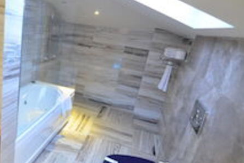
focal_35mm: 27
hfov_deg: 63.1
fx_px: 182
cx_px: 56
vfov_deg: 48.2
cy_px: 84
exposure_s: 1/25
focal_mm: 11
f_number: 2.8
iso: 1600
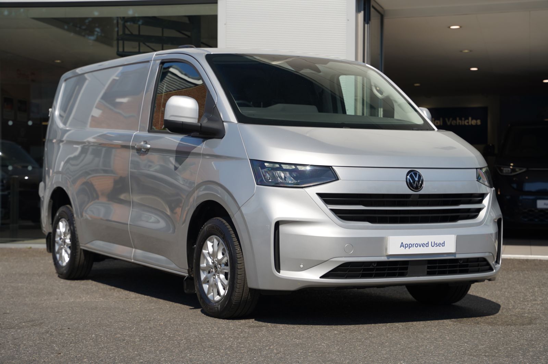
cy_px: 182
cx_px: 274
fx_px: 1065
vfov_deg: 19.4
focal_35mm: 70
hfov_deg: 28.9
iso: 100
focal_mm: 70
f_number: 4.5
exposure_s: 1/400
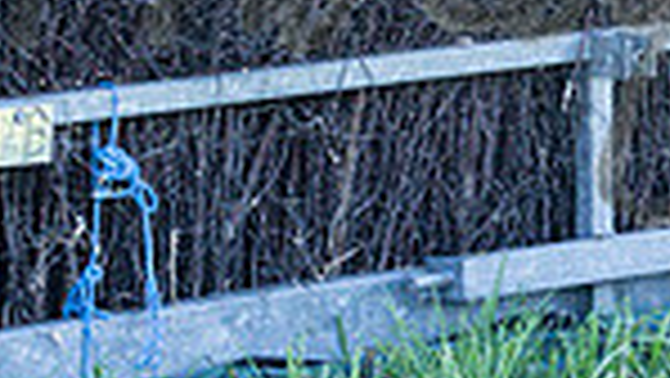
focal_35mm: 426
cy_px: -766
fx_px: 7572
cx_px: 966
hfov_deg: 5.0
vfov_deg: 2.8
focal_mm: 70
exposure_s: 1/1600
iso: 320
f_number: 4
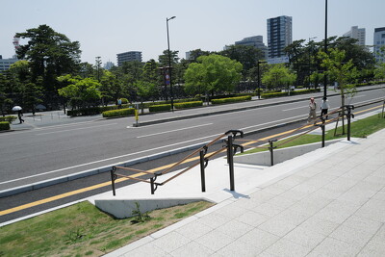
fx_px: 300
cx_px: 192
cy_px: 128
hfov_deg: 65.5
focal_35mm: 28
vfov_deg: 46.4
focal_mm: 28
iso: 400
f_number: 6.3
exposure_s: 1/2000
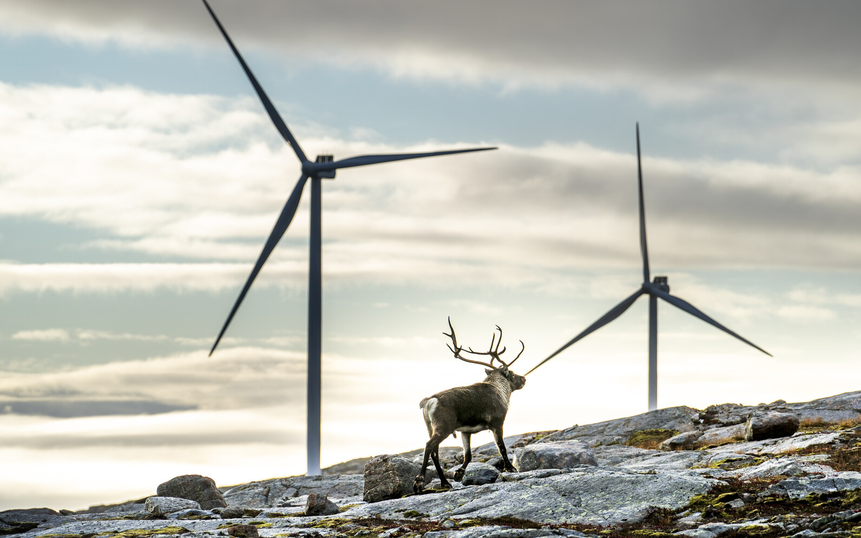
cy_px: 256
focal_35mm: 205
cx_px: 429
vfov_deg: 6.4
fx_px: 4810
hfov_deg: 10.2
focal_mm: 200
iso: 100
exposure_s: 1/400
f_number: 5.6
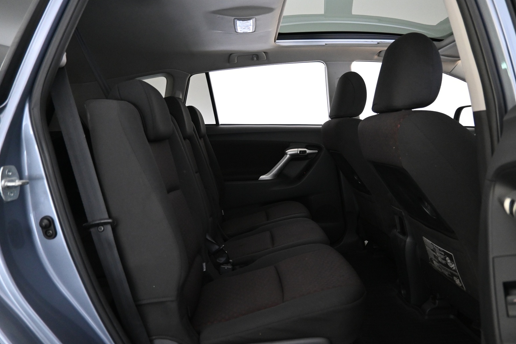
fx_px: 358
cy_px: 168
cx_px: 264
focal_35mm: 25
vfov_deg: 51.3
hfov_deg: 71.5
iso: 3200
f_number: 3.5
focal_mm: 16
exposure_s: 1/25
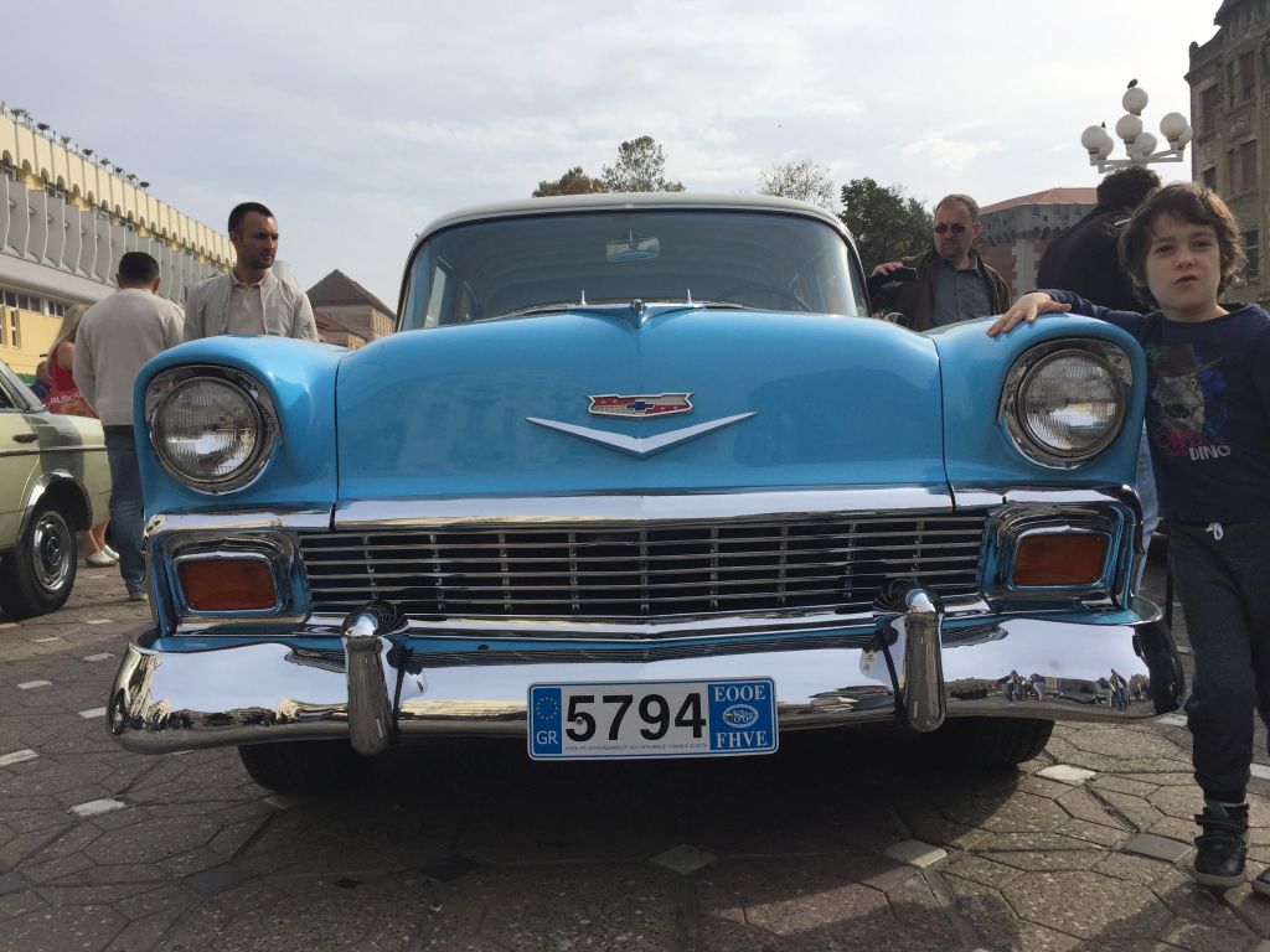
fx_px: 1064
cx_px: 635
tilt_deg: -2.6
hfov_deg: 61.7
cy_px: 476
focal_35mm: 29
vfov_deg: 48.2
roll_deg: +1.6
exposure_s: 1/2639
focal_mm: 4.15
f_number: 2.2
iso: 32
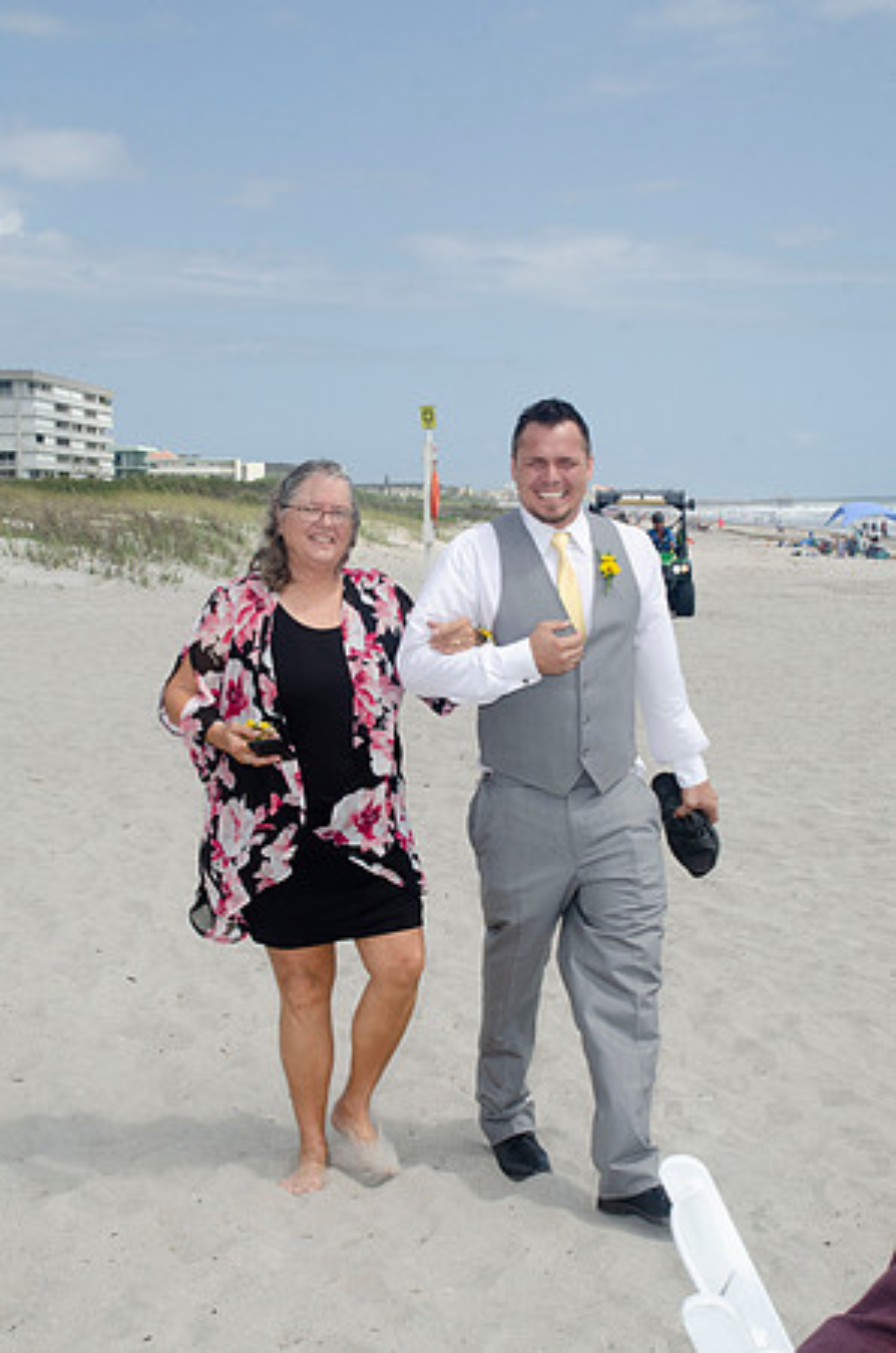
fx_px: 2138
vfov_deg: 35.1
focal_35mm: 57
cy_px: 676
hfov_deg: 23.7
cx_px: 448
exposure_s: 1/250
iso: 100
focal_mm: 38
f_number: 11
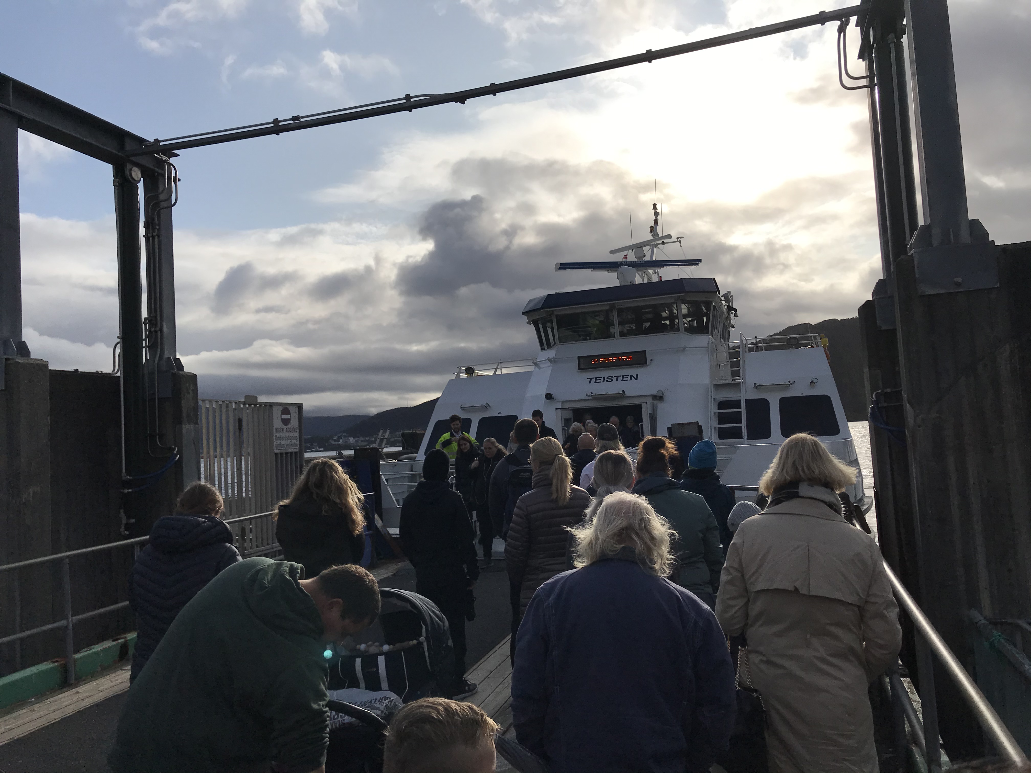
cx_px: 516
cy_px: 386
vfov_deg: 49.7
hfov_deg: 63.4
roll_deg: +3.2
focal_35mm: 28
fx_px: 834
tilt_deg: +3.8
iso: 20
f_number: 1.8
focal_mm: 3.99
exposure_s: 1/8000
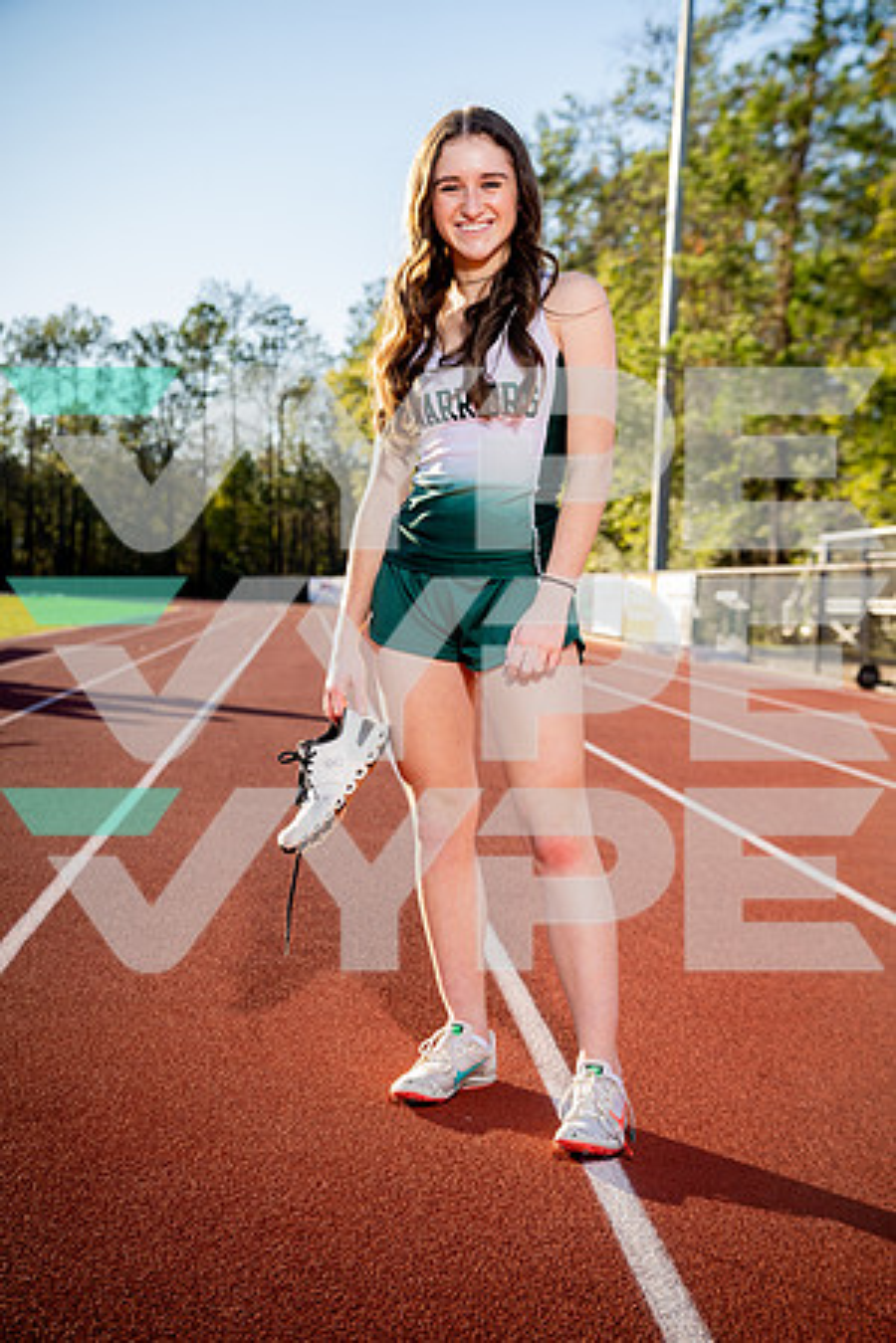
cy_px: 672
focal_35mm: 49
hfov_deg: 27.5
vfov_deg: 40.3
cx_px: 448
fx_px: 1829
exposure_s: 1/250
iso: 100
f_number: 4
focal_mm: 49
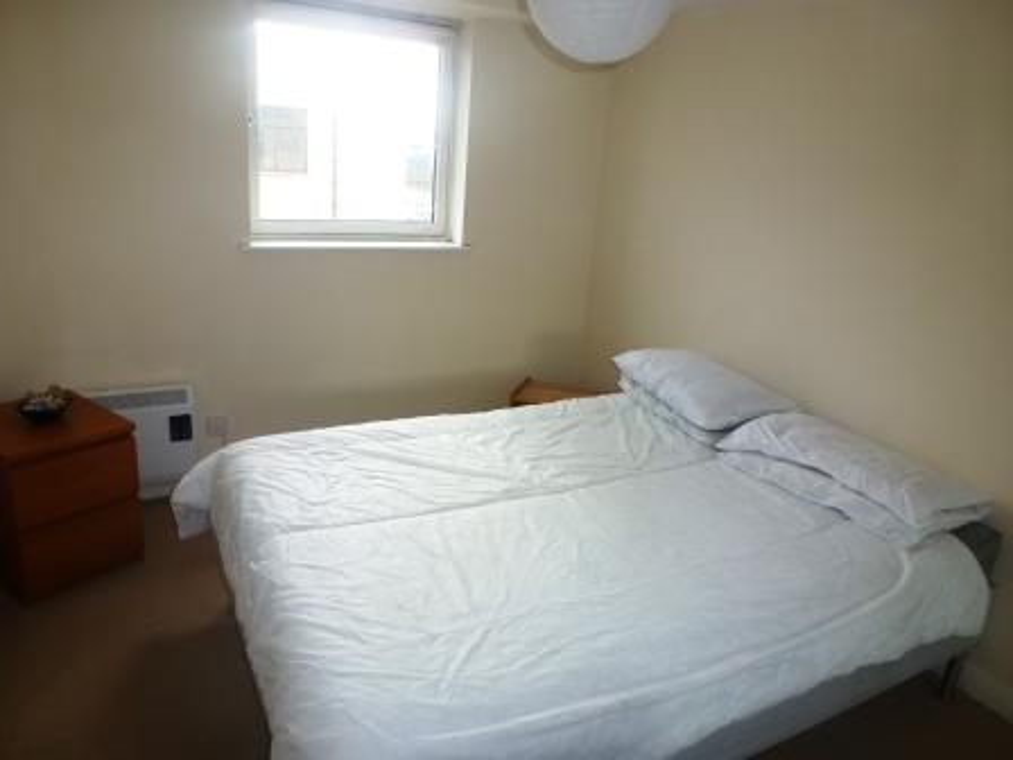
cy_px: 380
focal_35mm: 24
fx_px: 702
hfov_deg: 71.6
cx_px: 506
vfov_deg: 56.8
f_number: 3.3
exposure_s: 1/60
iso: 100
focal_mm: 4.3
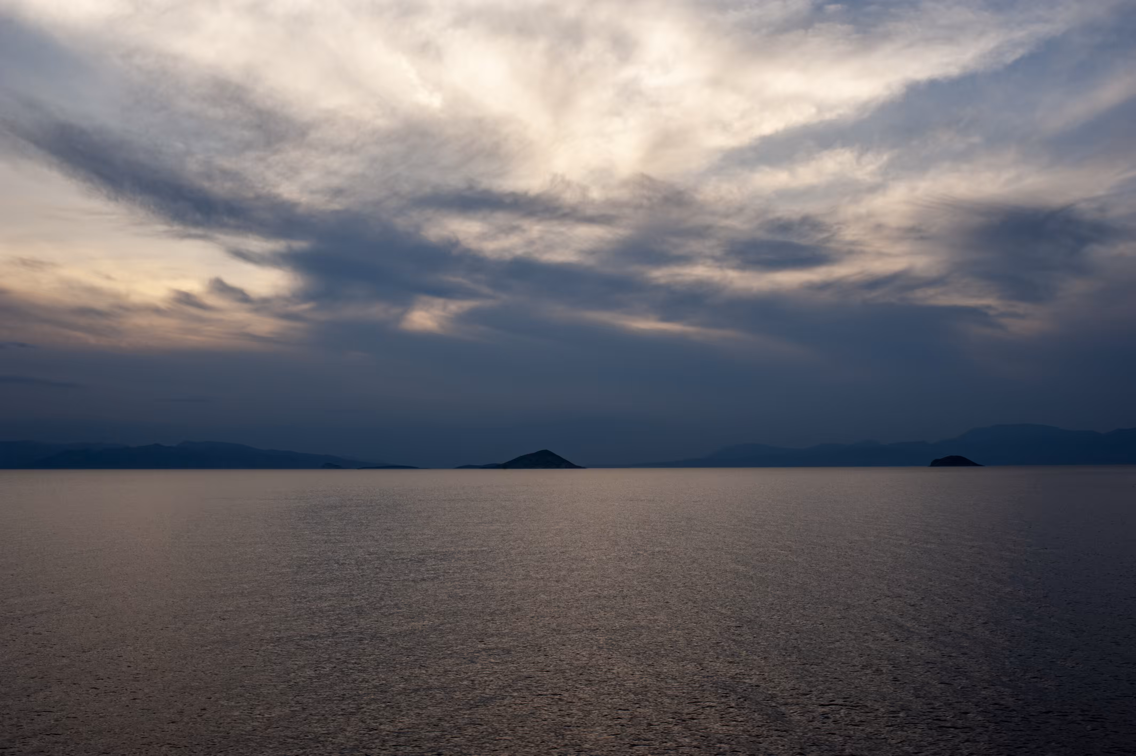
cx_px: 568
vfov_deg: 37.8
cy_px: 378
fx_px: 1104
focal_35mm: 35
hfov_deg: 54.5
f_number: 18
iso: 320
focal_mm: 35
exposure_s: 1/125
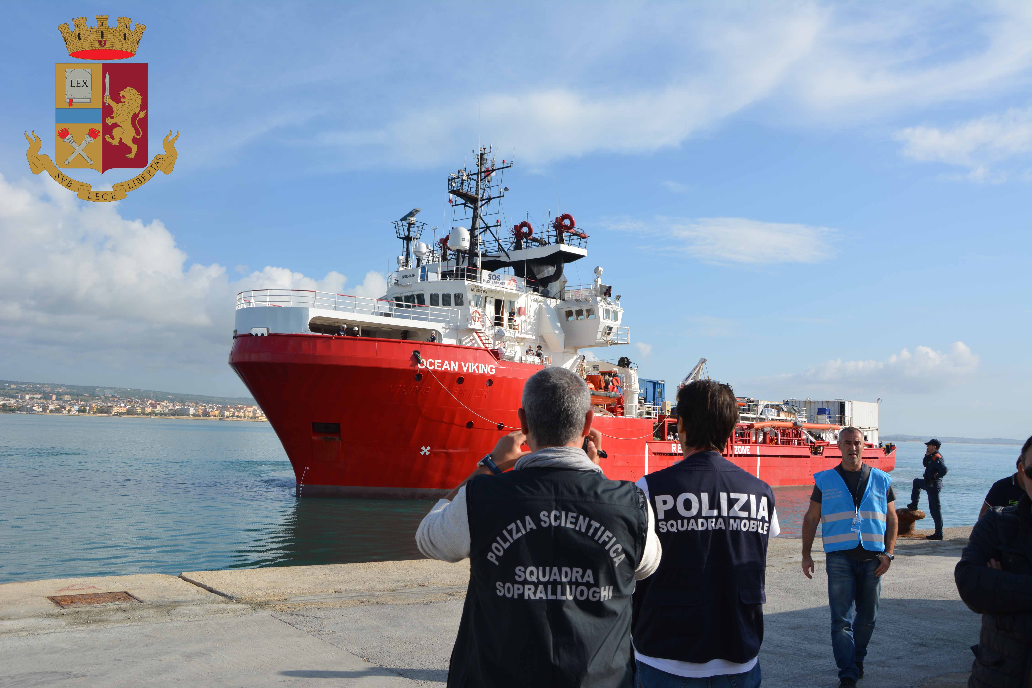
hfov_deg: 57.2
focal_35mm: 33
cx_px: 516
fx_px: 946
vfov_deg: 40.0
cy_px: 344
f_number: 9
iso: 100
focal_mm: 22
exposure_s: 1/320
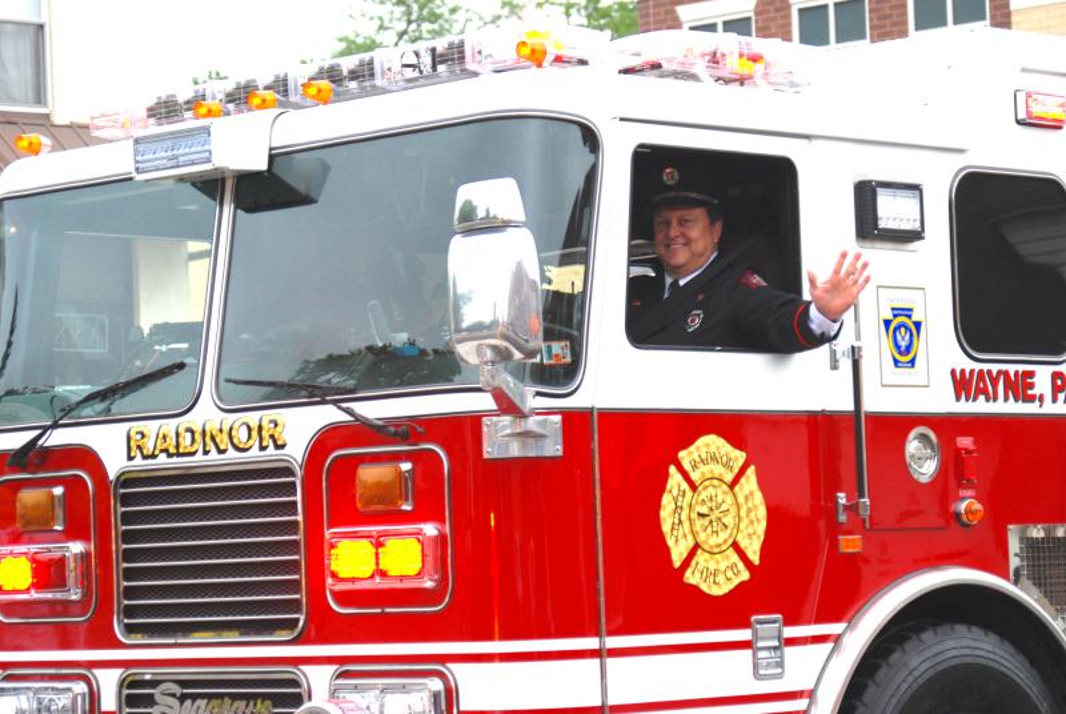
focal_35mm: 120
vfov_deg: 11.5
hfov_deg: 17.0
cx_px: 533
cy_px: 357
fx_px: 3559
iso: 250
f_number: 5.6
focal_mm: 80
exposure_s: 1/125
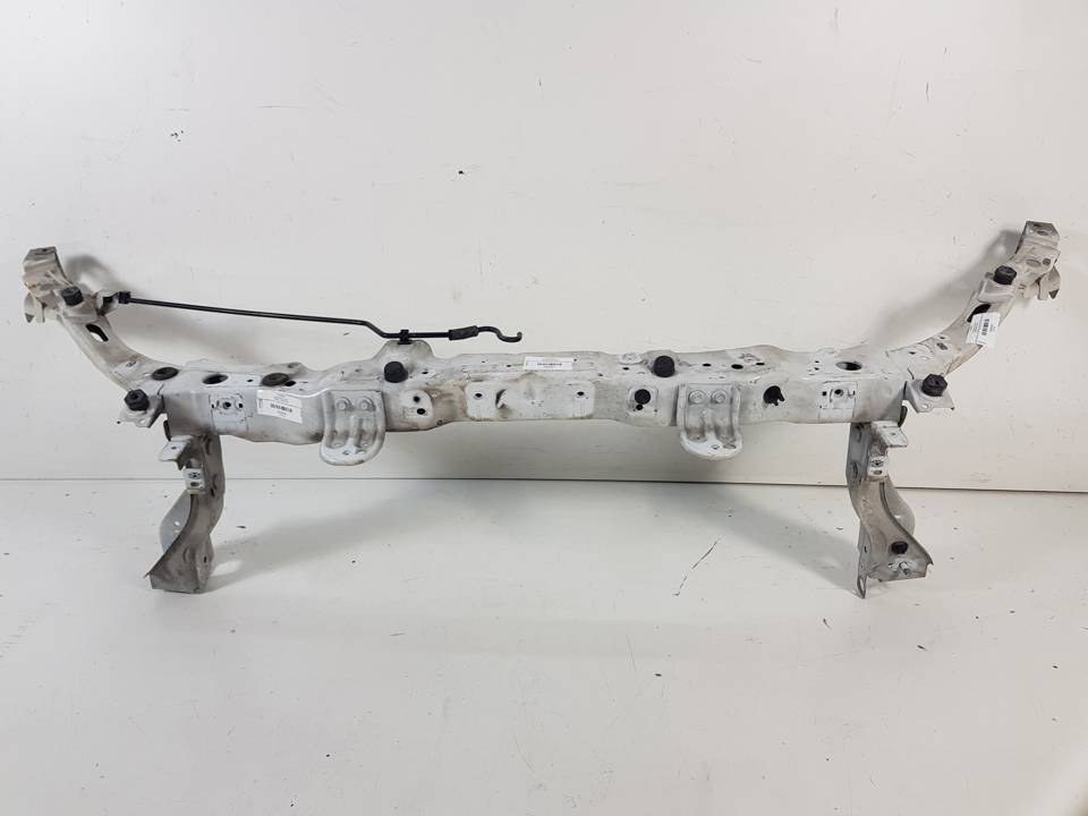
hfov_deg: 67.3
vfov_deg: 53.1
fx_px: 817
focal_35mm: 26
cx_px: 544
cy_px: 408
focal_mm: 4.2
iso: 40
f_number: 1.7
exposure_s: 1/107
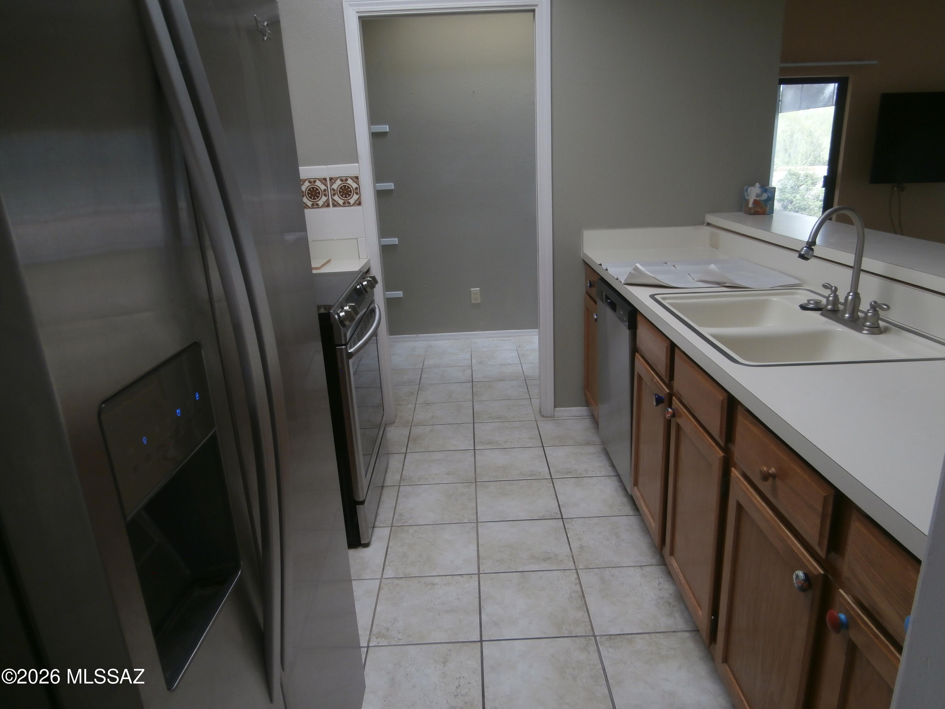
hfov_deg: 71.6
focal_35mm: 24
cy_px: 354
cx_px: 472
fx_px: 655
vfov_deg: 56.8
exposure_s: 1/13
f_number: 3
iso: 100
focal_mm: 4.2
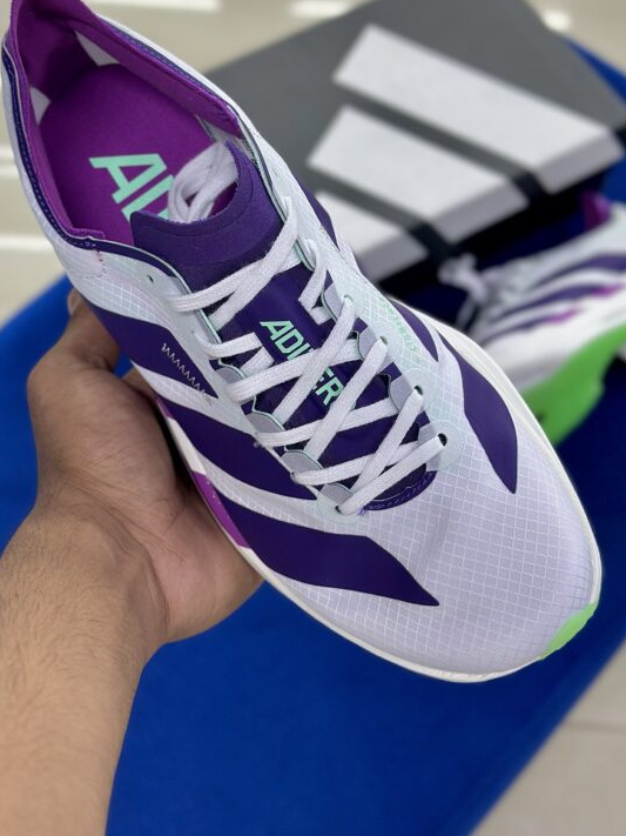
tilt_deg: -58.3
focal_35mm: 63
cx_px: 296
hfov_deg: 23.3
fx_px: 1520
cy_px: 349
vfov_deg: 30.7
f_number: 1.78
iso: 80
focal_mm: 6.86
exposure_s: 1/124
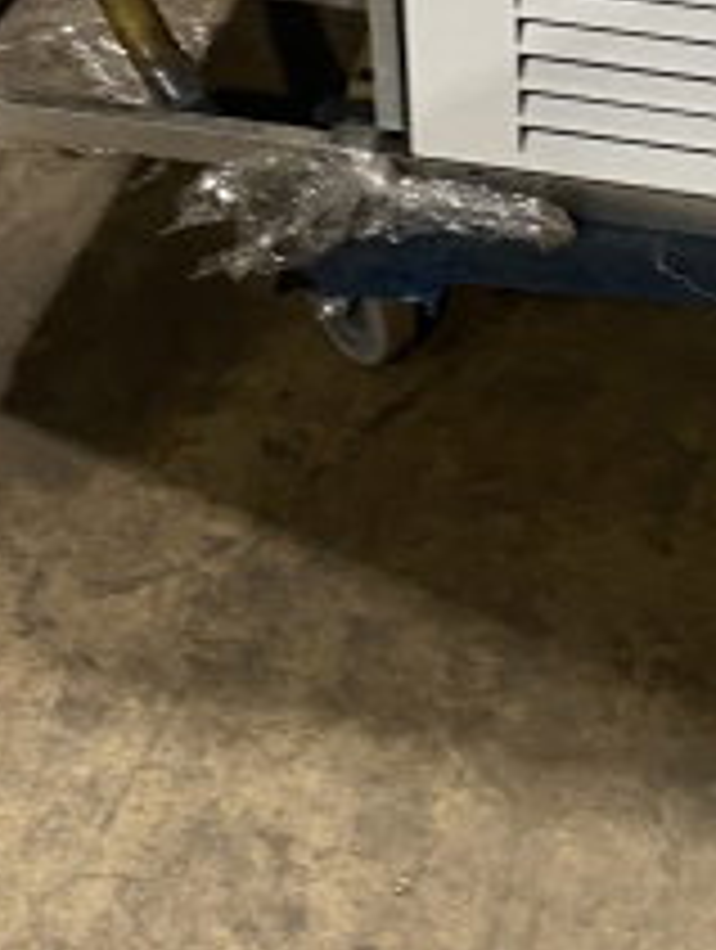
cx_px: 725
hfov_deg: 14.6
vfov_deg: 17.6
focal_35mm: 100
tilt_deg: -24.2
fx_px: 2750
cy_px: -480
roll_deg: +0.0
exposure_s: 1/60
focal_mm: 4.25
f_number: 1.8
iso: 160
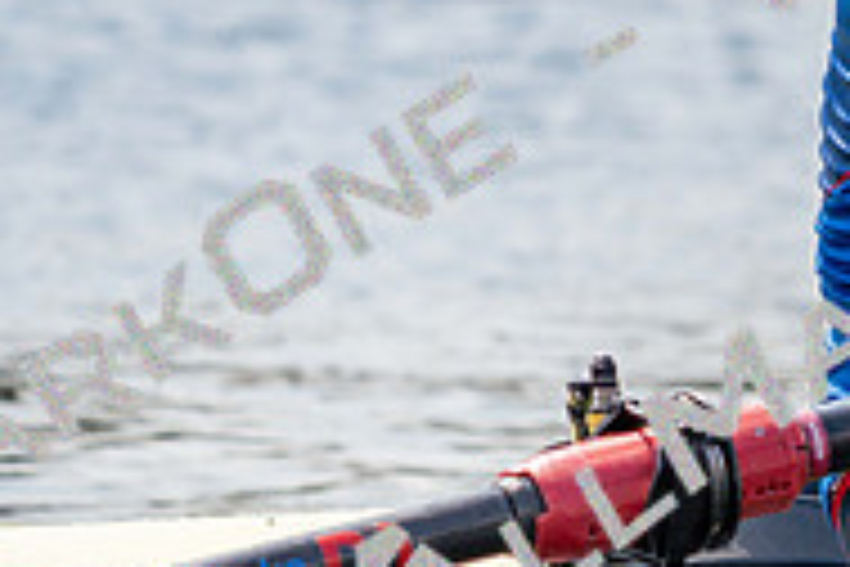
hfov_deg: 3.3
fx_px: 14496
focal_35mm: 614
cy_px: 25
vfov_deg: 2.2
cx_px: 1268
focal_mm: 200
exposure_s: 1/1600
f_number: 5.6
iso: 200
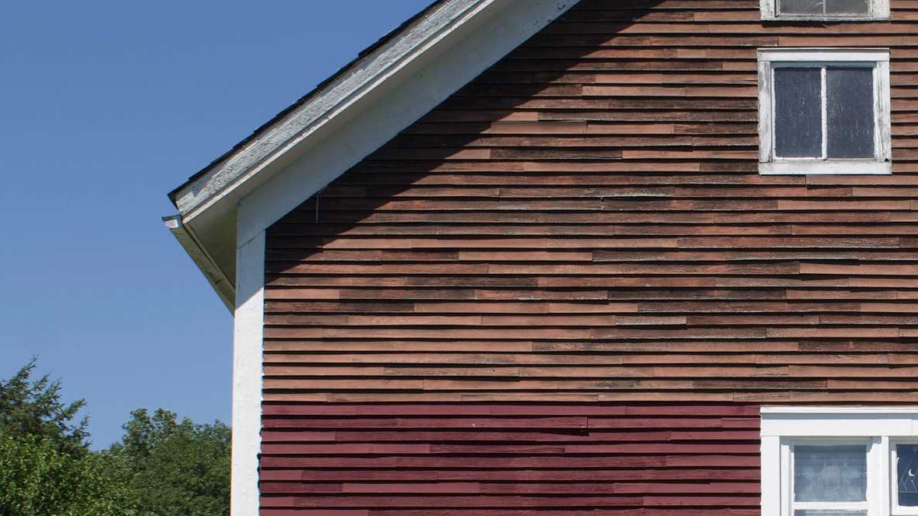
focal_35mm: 102
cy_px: 461
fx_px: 2492
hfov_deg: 20.5
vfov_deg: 11.8
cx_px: 827
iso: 100
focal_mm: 25
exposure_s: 1/320
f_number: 9
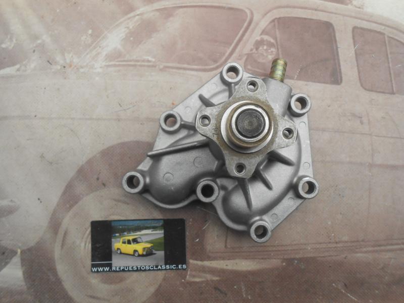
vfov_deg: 53.1
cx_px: 202
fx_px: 303
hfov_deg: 67.3
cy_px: 152
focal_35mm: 26
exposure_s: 1/30
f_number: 3.5
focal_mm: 4.6
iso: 160
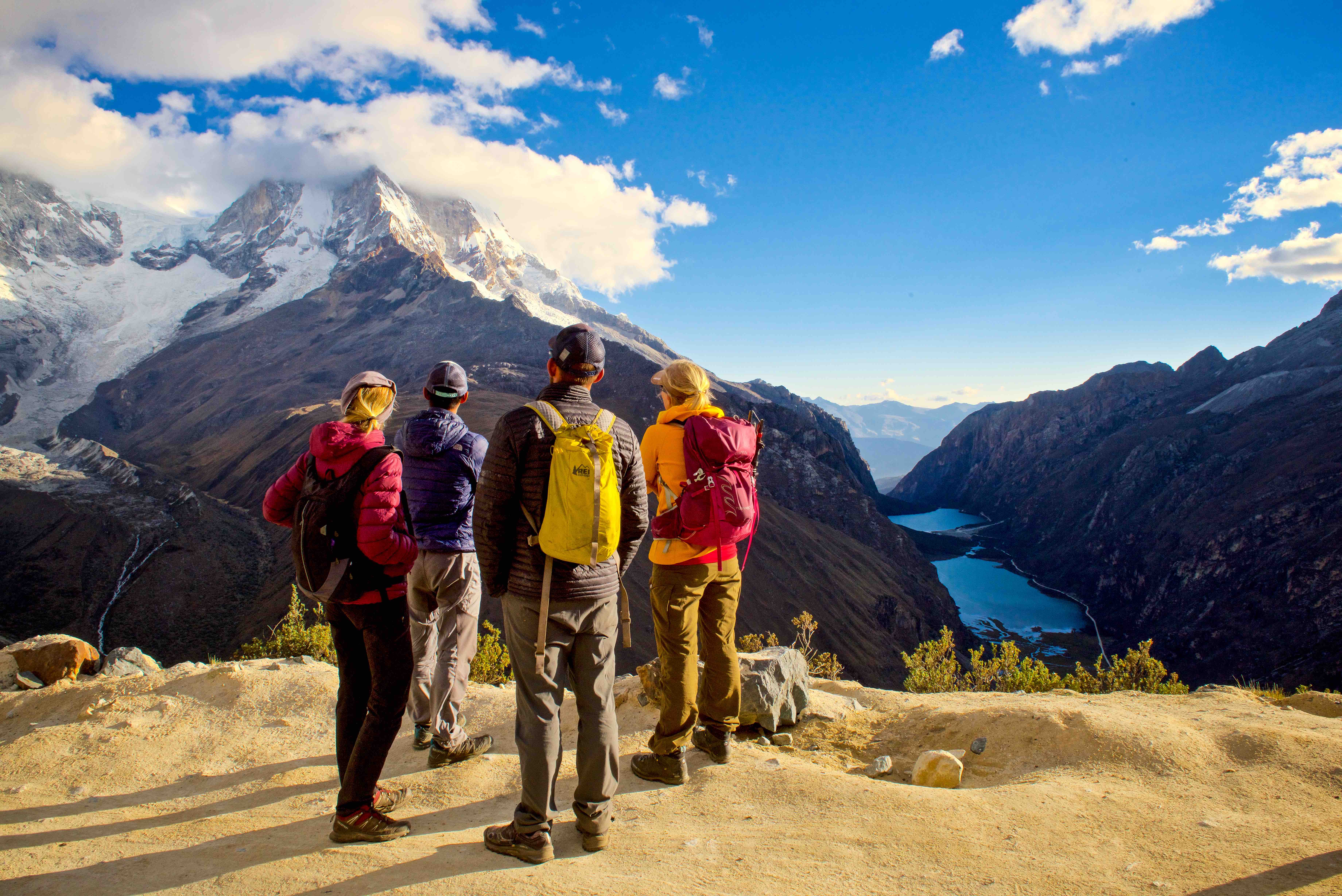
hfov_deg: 73.7
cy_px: 448
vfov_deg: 53.2
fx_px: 895
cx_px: 671
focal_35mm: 24
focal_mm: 24
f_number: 18
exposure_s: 1/200
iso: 400
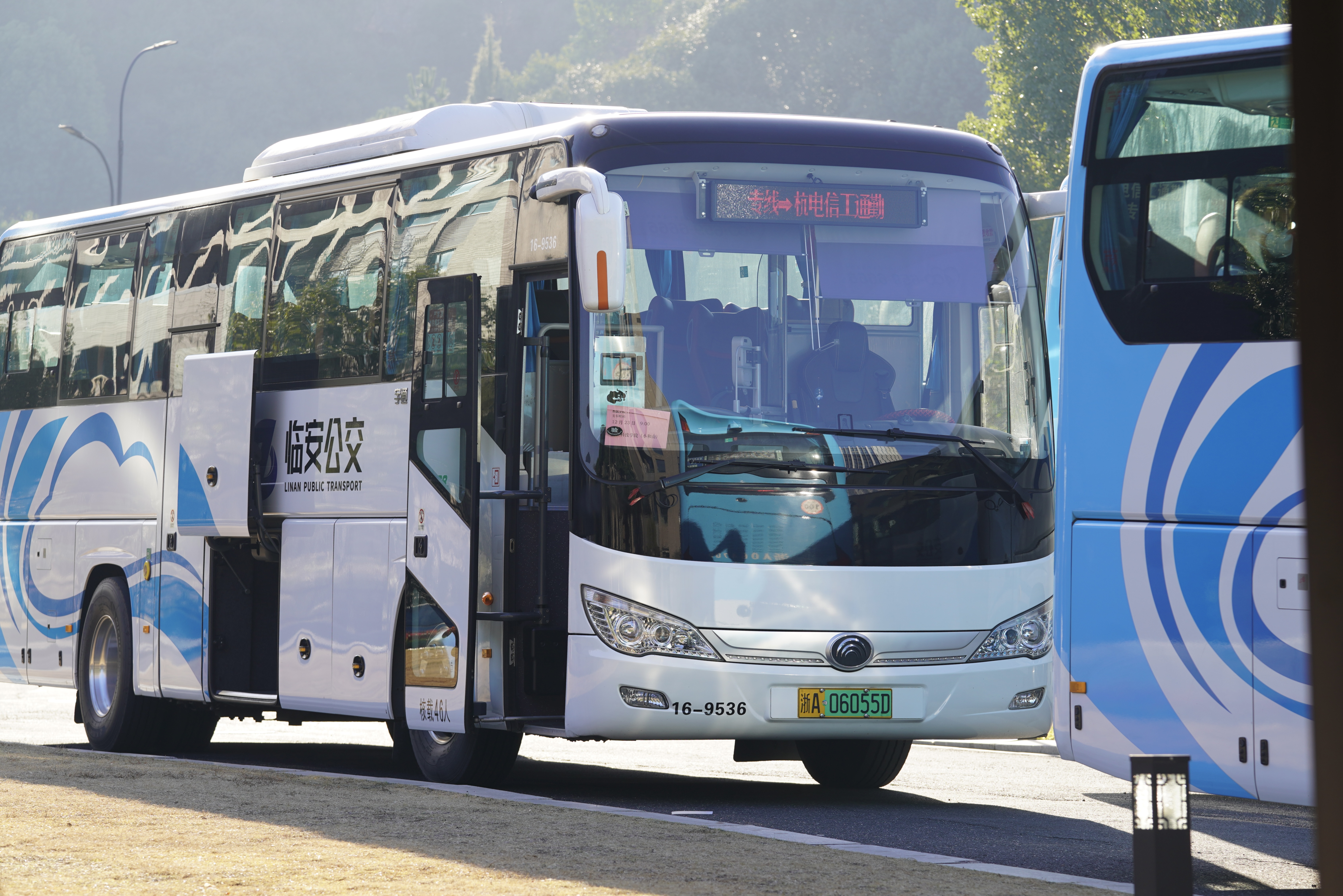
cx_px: 672
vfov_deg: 11.1
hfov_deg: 16.5
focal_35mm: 124
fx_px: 4626
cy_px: 448
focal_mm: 124
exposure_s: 1/160
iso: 100
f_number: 5
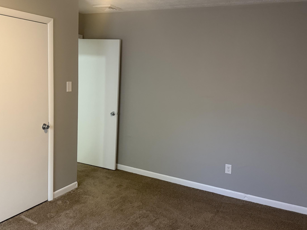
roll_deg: -2.0
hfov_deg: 55.3
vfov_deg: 42.9
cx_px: 144
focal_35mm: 33
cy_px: 115
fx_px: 293
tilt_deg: -8.7
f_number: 1.78
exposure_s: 1/60
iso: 500
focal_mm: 6.76
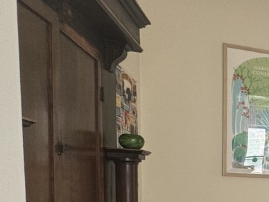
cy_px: 214
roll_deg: -0.5
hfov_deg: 24.6
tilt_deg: -3.8
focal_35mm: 52
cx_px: 439
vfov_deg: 26.2
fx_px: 404
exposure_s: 1/99
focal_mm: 2.22
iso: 80
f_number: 2.2
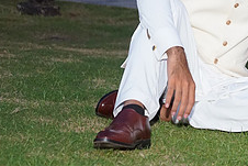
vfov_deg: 8.9
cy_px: 2
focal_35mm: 154
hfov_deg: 13.0
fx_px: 1062
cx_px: 302
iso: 5000
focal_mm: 60
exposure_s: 1/200
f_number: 4
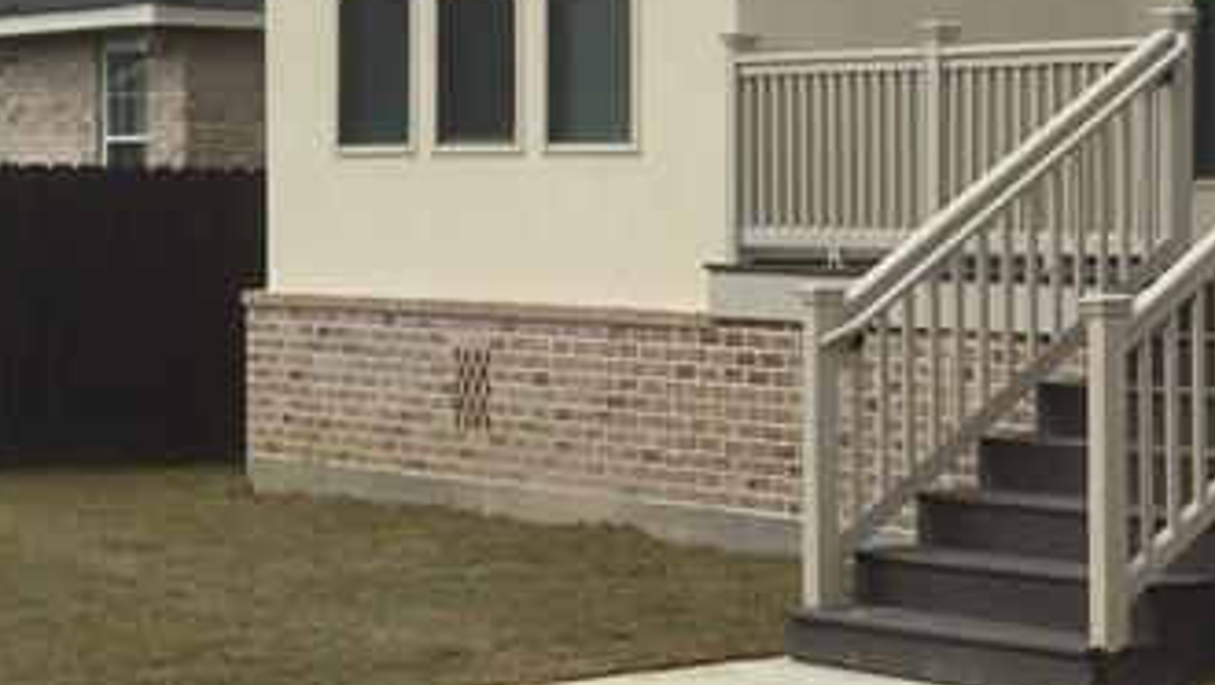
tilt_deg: +0.0
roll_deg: -1.8
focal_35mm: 98
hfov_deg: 19.0
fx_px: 3159
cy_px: 328
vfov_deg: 12.4
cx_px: 1845
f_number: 2.2
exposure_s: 1/2825
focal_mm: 4.15
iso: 32
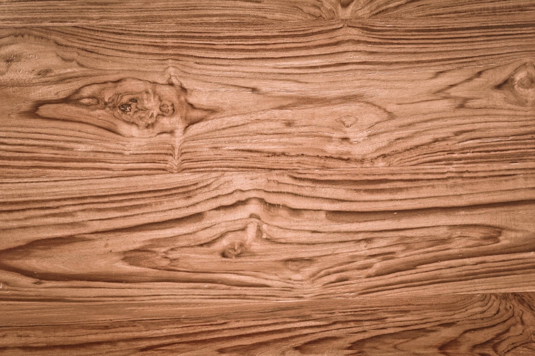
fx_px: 1114
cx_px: 268
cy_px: 178
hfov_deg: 27.0
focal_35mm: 75
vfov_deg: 18.2
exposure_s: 2
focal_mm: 50
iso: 100
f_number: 7.1
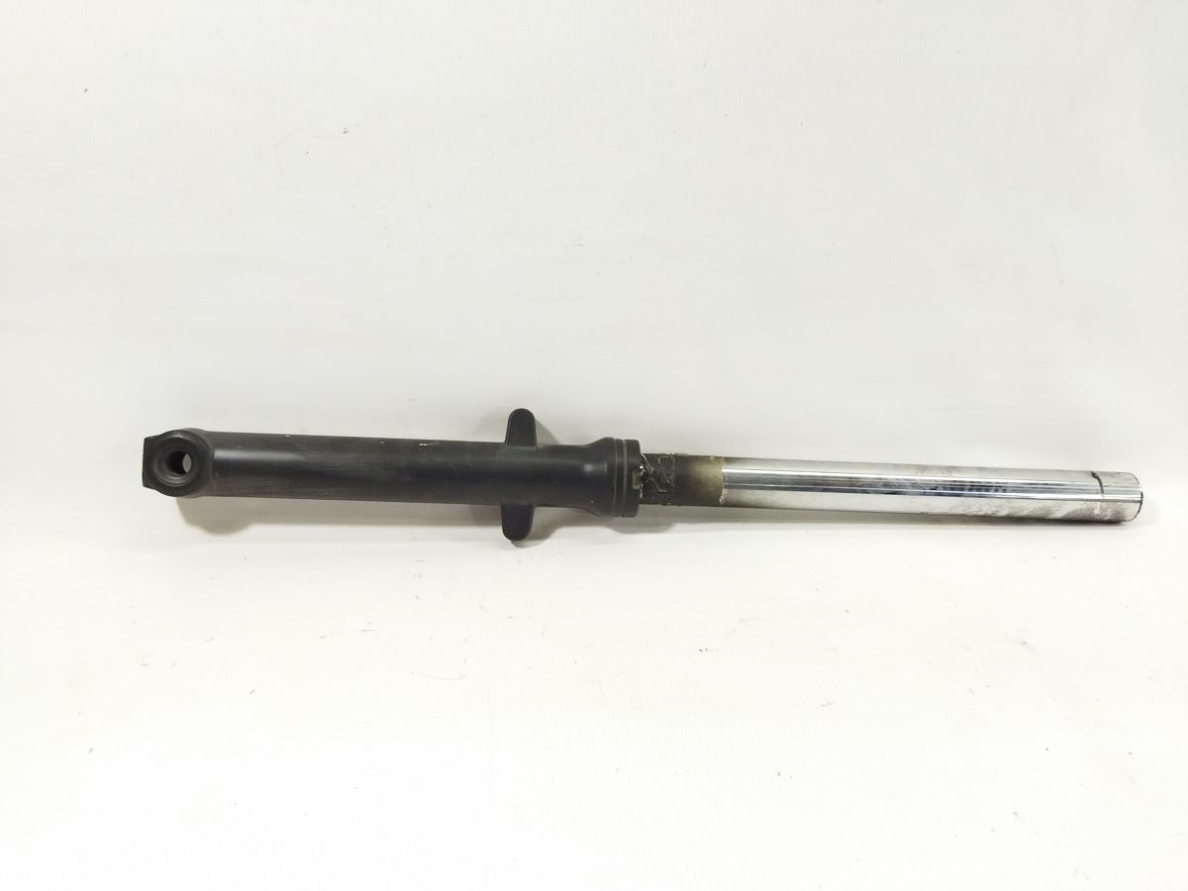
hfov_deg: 65.3
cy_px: 446
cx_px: 594
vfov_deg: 51.4
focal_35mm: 27
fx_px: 927
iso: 159
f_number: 1.79
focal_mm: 4.71
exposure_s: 1/100
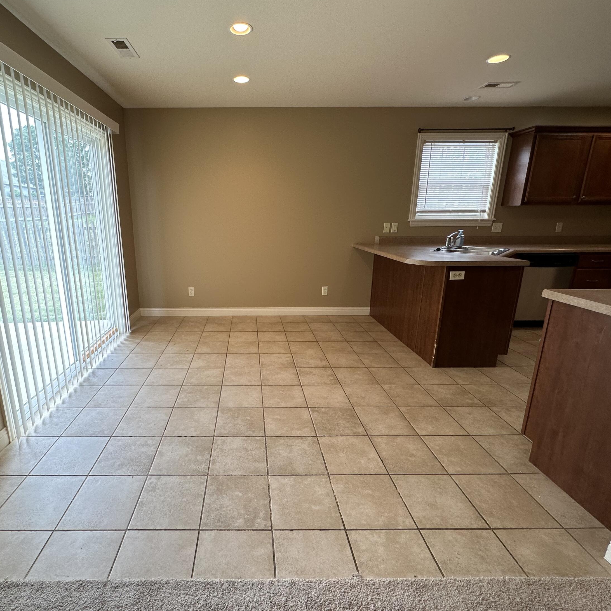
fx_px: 339
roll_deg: +0.1
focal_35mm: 17
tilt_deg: -14.7
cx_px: 249
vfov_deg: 84.0
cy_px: 298
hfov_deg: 83.1
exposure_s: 1/120
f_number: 2.2
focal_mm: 2.22
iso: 64
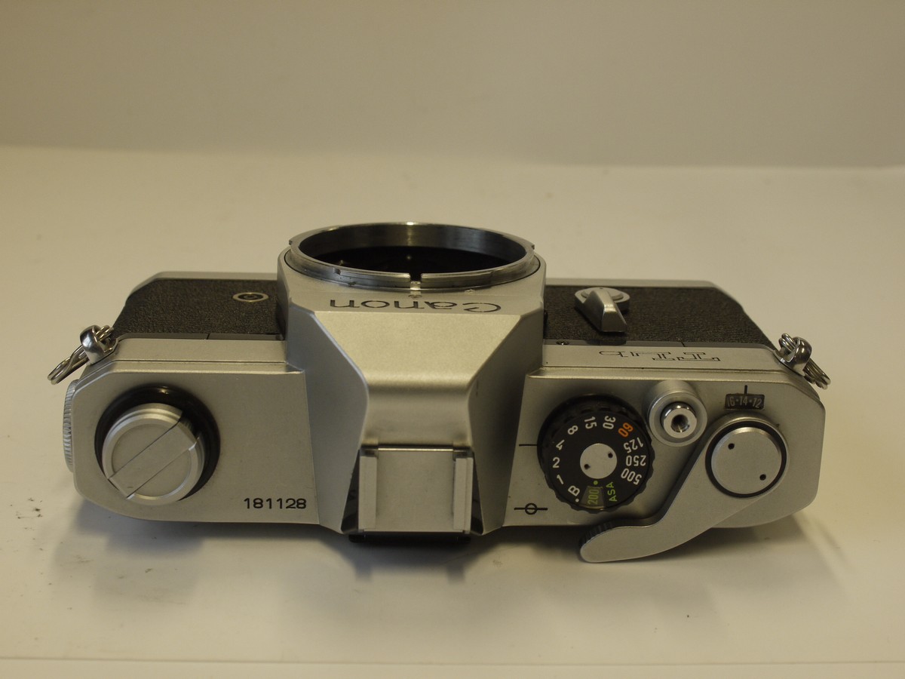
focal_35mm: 60
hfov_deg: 32.2
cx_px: 452
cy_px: 340
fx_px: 1569
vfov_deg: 24.4
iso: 400
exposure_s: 1/40
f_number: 8
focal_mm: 30
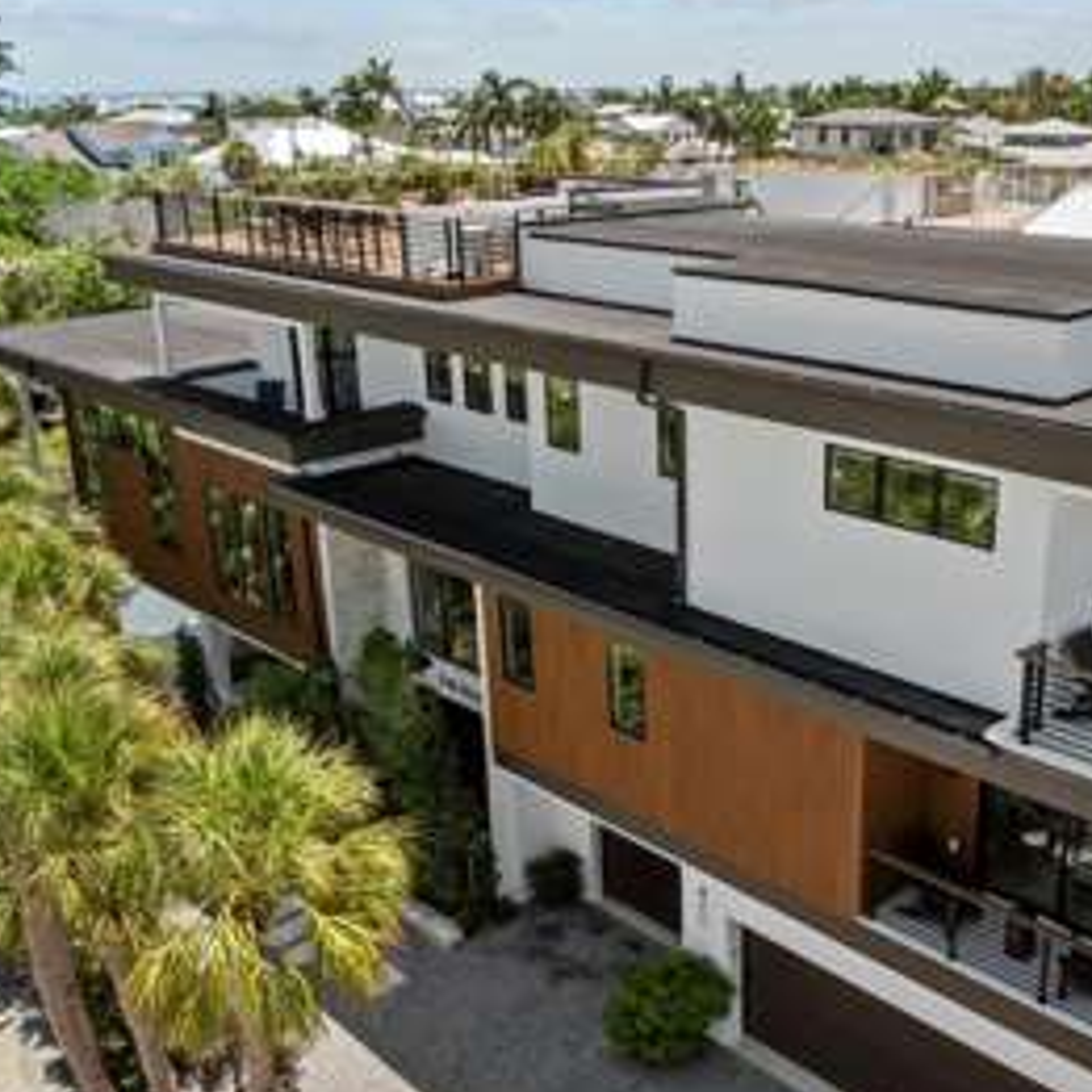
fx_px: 1392
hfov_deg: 42.2
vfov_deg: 42.7
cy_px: 623
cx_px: 736
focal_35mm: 39
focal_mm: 12.29
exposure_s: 1/200
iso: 160
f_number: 3.5
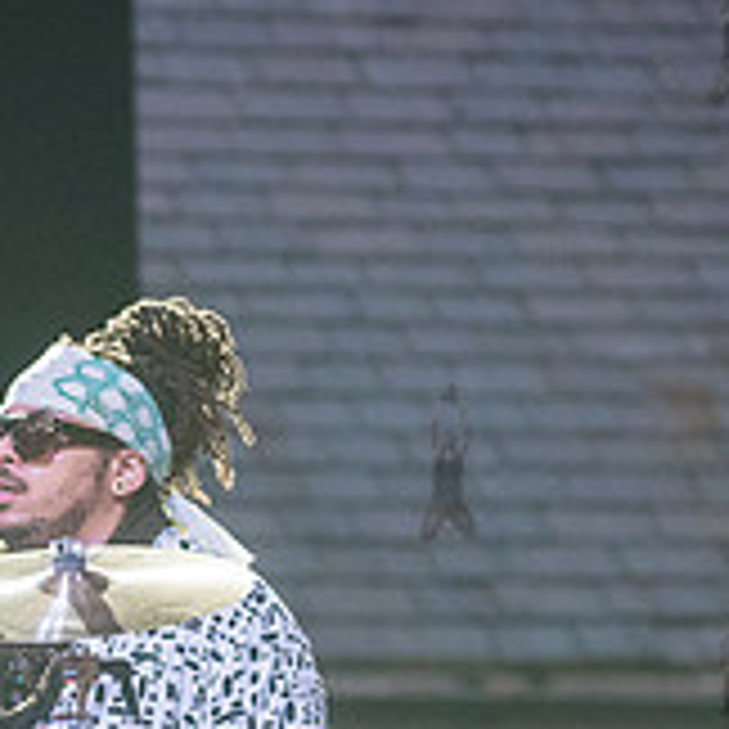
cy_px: 606
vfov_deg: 3.4
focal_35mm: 519
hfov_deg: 3.4
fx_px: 12366
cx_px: -44
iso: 5000
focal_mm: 145
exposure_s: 1/400
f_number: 4
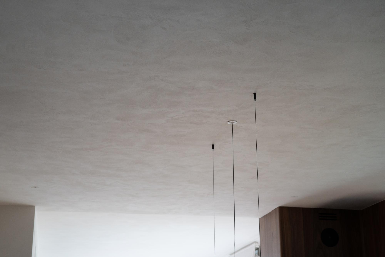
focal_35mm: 70
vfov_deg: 19.5
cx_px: 192
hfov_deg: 28.8
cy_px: 128
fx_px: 749
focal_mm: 70
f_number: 6.3
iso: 1000
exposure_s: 1/160
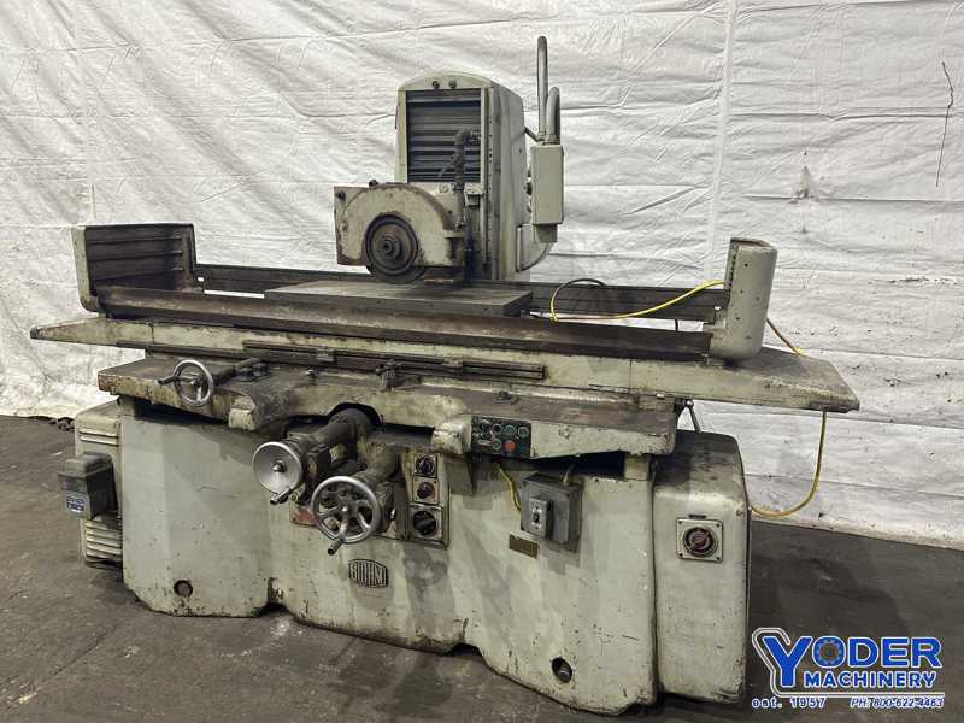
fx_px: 668
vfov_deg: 56.8
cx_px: 482
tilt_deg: -13.5
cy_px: 362
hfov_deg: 71.6
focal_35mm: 24
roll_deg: -1.1
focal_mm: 6.86
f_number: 1.78
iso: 200
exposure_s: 1/60
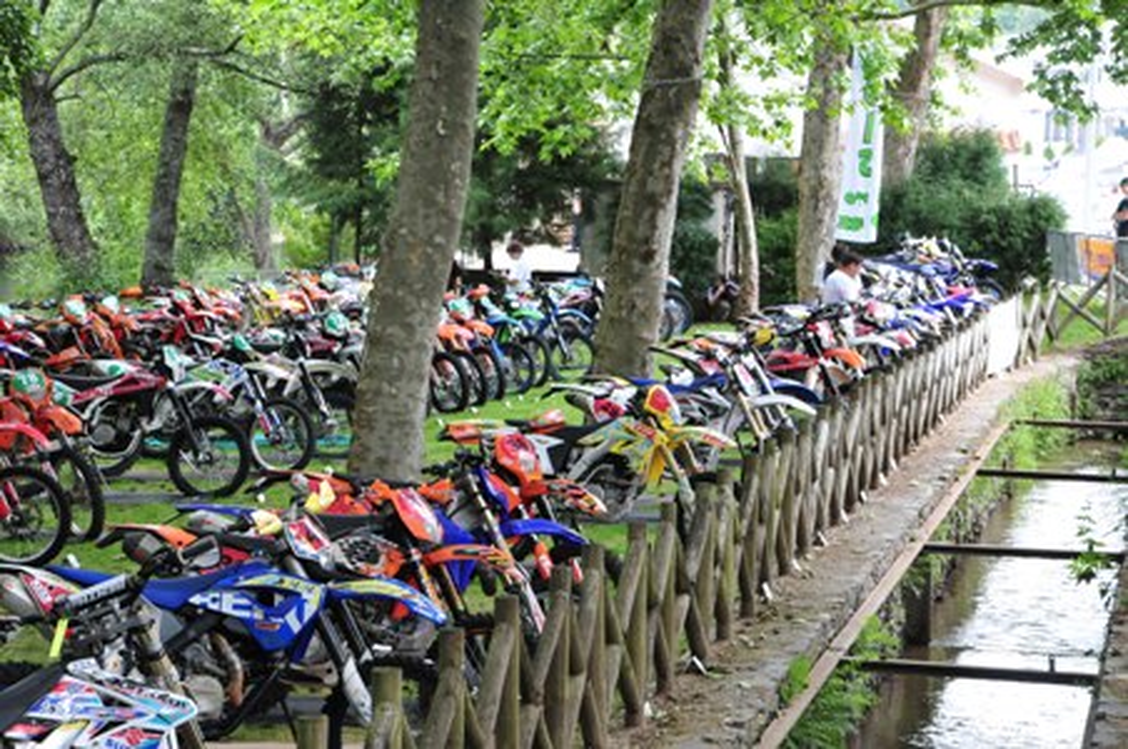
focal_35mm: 112
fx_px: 3520
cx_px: 564
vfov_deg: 12.1
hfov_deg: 18.2
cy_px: 374
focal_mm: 75
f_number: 10
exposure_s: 1/60
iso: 800
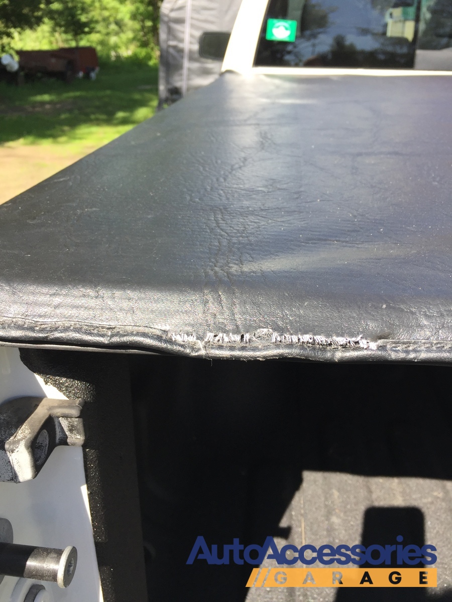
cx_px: 226
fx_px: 505
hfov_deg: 48.2
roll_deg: -1.4
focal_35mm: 29
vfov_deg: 61.7
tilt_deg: -29.7
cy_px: 301
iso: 32
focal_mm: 4.15
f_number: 2.2
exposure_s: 1/557
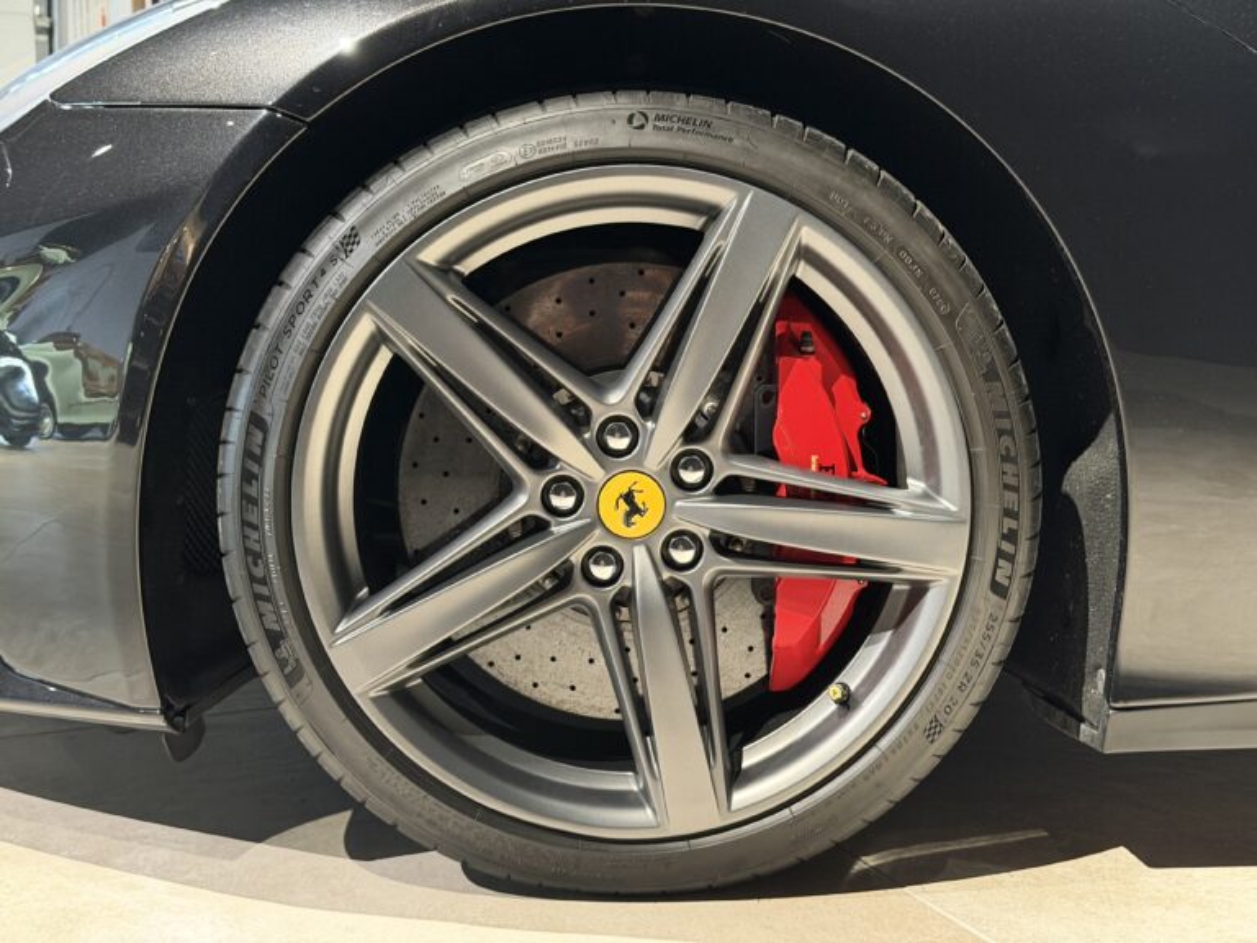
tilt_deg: -7.4
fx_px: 1743
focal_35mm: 48
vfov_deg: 30.3
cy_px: 472
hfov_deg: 39.7
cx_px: 628
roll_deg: -0.8
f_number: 1.78
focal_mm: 6.76
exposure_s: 1/28
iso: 500
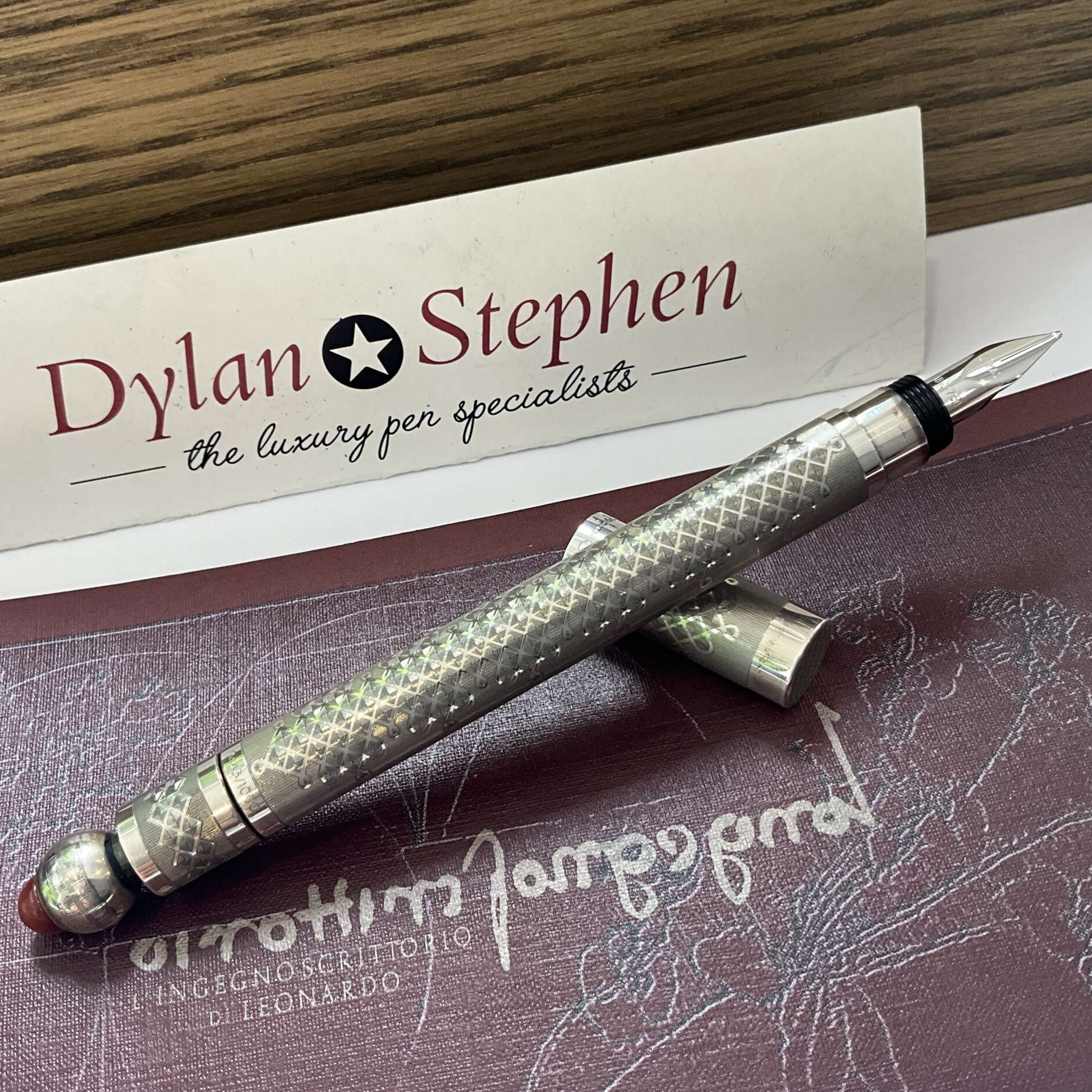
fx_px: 1249
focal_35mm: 35
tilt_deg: -53.4
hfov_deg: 47.2
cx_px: 525
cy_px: 539
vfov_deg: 47.2
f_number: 1.8
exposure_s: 1/50
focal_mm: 3
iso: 50
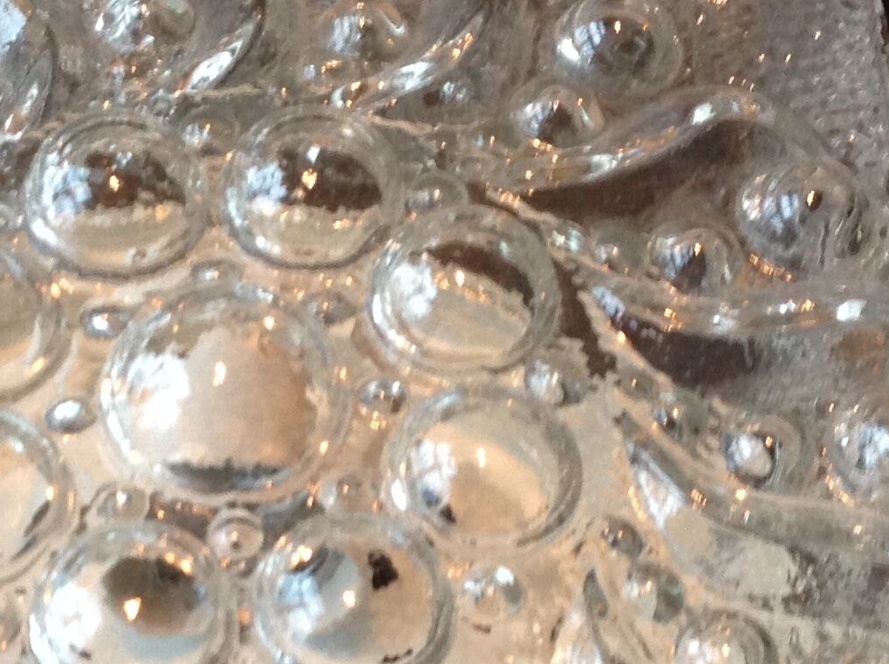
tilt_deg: -62.4
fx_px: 2282
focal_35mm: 89
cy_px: 599
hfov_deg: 21.8
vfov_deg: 16.3
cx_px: 217
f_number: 2.4
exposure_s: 1/15
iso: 200
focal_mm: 4.28
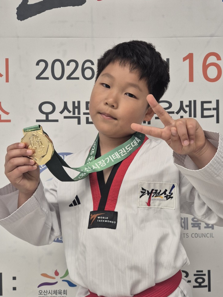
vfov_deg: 60.0
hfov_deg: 46.6
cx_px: 132
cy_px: 147
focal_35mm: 30
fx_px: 258
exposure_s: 1/120
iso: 160
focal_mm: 5.4
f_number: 1.8
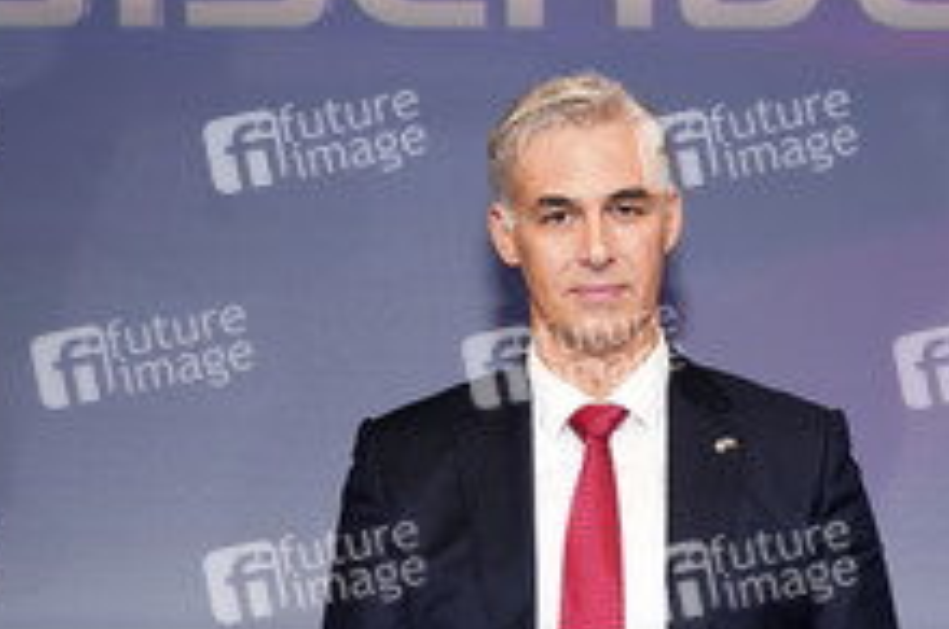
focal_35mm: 76
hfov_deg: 26.5
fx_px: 2000
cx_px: 632
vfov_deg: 17.8
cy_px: 465
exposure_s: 1/125
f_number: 5
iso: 2000
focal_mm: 37
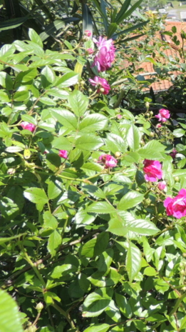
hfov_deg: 23.2
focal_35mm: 45
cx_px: 247
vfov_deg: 45.2
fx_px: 395
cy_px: 131
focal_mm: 4.3
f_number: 3
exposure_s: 1/500
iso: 100
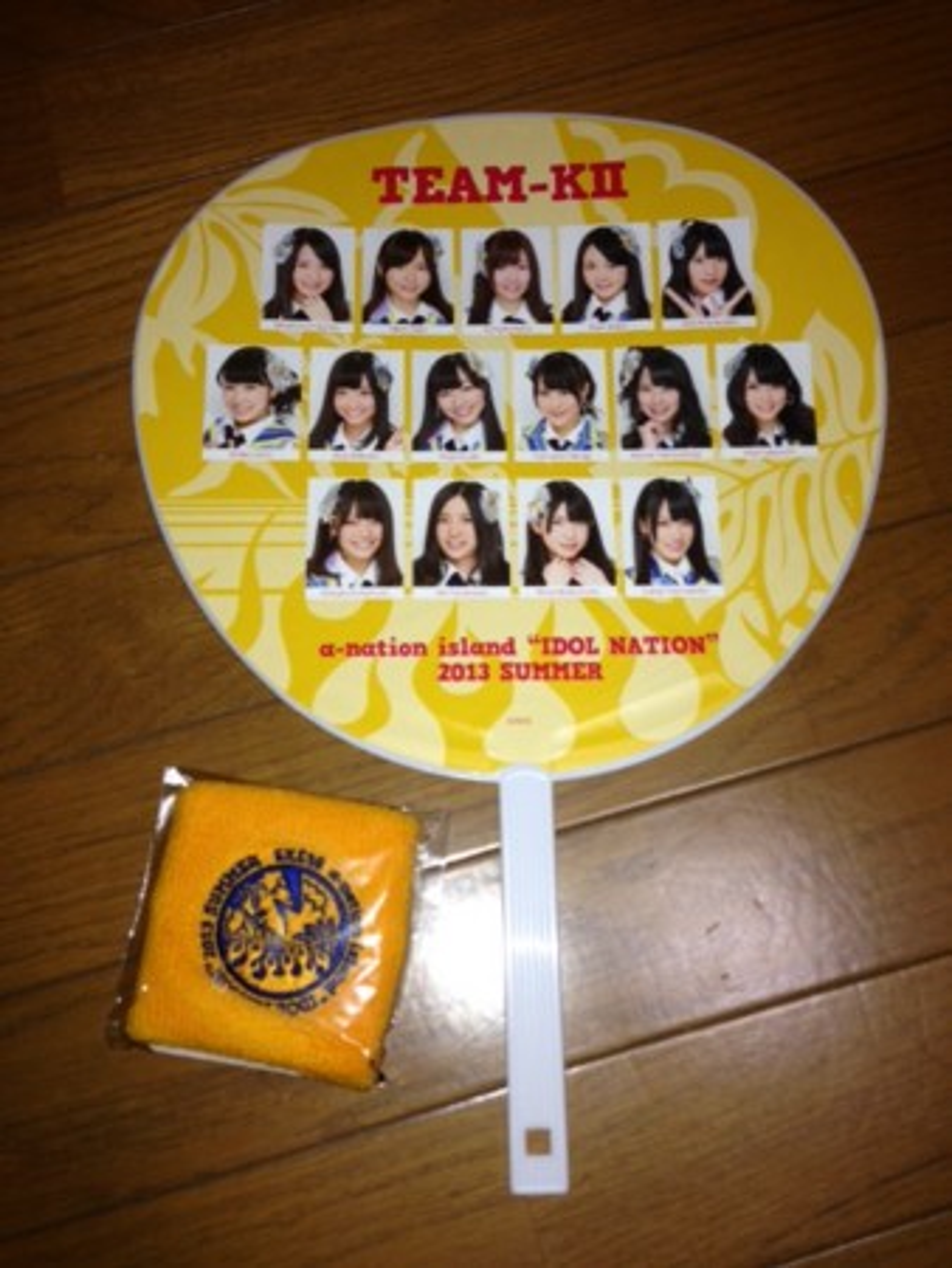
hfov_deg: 43.0
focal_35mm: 33
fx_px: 1209
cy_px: 634
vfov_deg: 55.3
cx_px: 476
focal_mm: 4.13
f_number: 2.4
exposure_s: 1/26
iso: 50
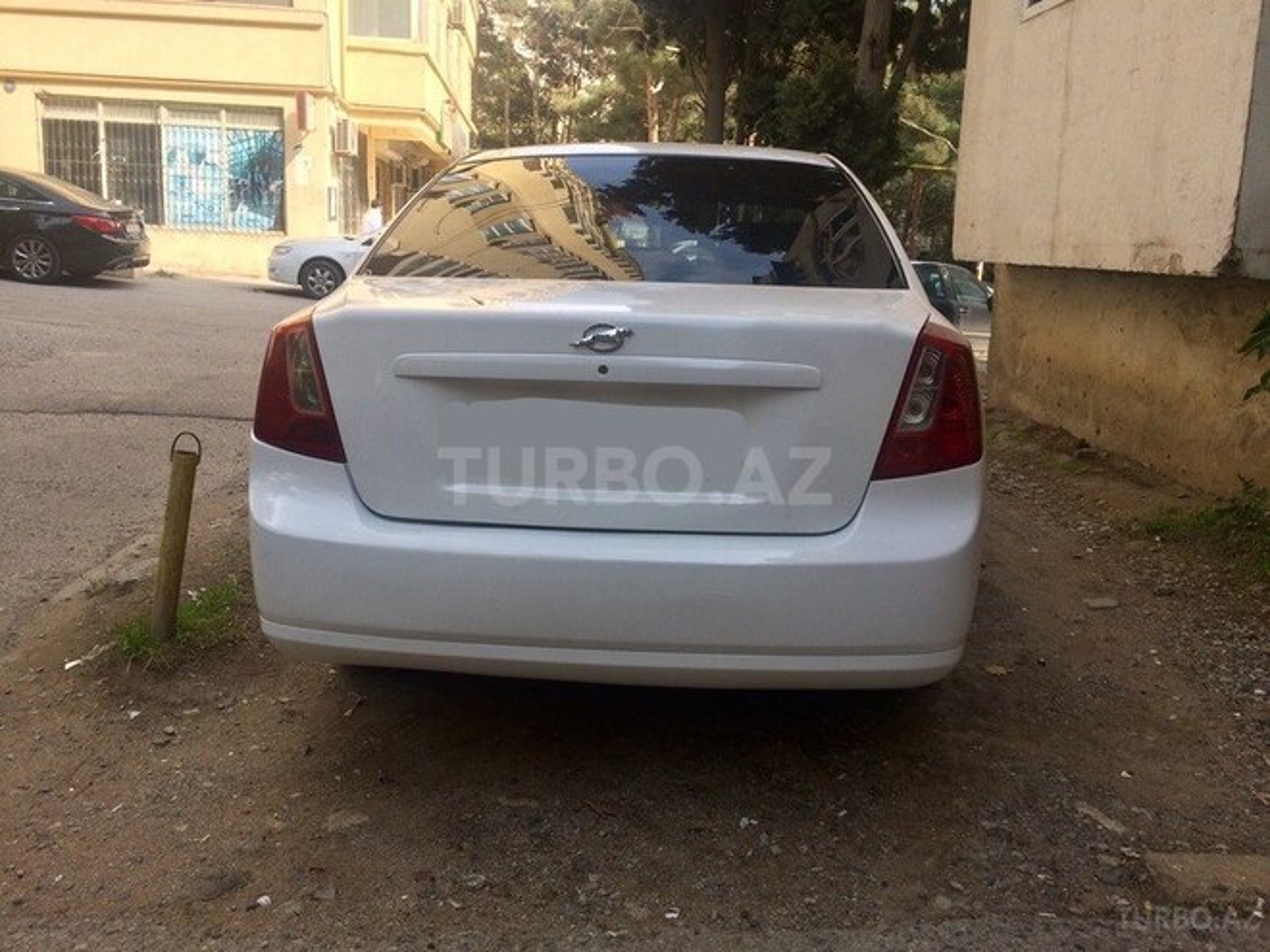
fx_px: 1064
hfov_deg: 61.7
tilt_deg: -13.3
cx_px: 635
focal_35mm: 29
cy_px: 476
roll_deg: -2.3
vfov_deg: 48.2
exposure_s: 1/746
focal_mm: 4.15
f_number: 2.2
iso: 32
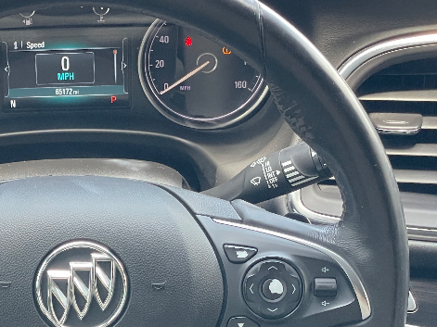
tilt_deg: -29.3
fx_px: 1426
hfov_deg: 17.2
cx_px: 61
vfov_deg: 13.0
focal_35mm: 113
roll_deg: +1.6
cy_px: 267
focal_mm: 6
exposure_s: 1/122
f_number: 2
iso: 200
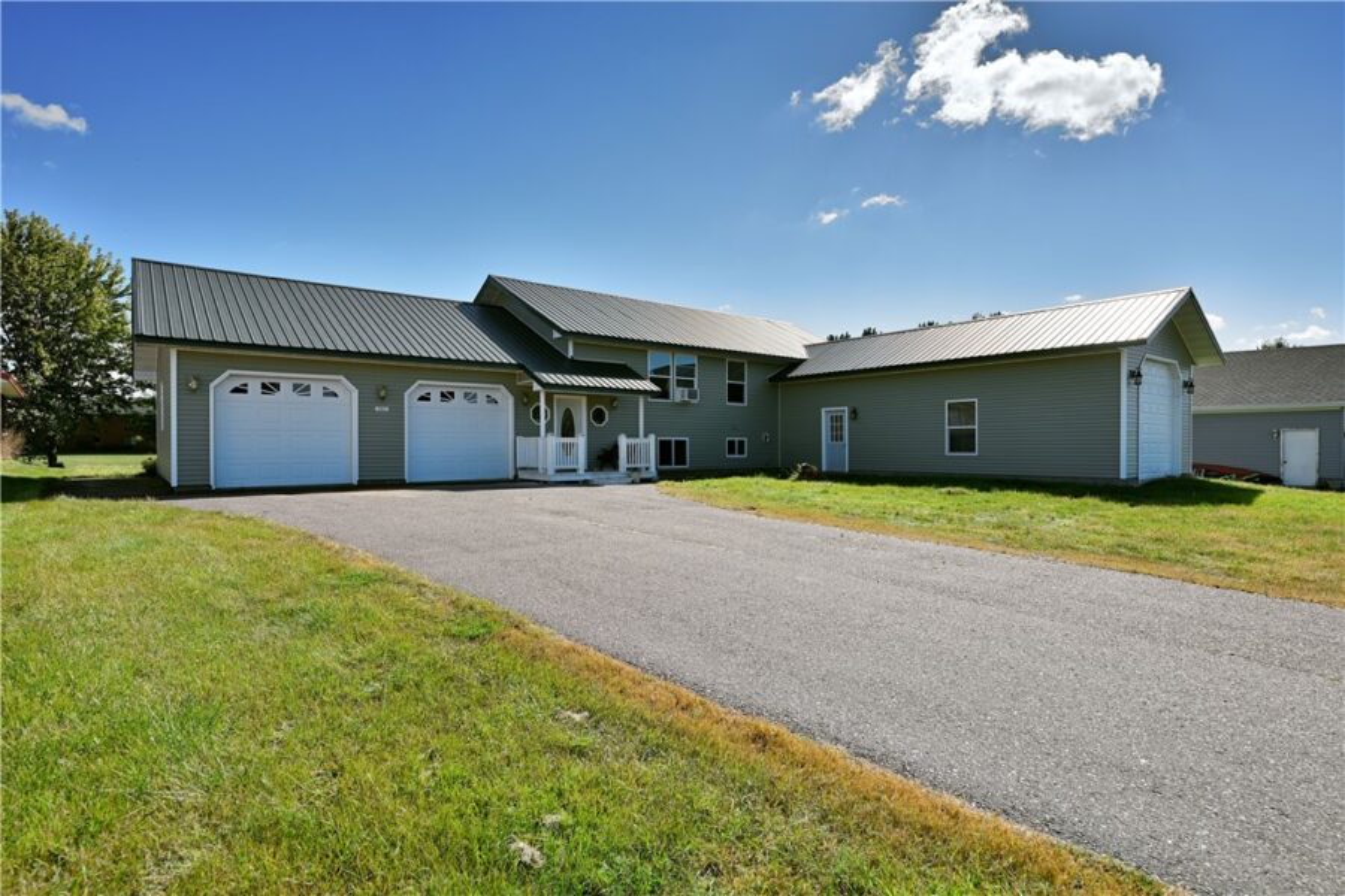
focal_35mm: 18
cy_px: 448
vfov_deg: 65.9
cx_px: 672
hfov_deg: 88.4
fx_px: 691
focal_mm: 18.5
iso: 100
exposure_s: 1/500
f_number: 5.6
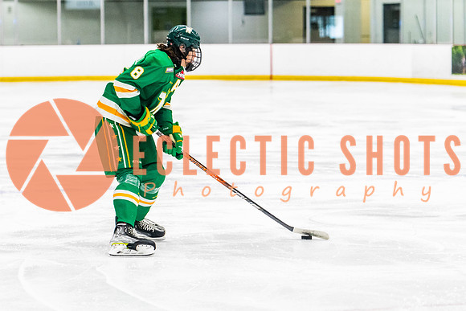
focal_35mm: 159
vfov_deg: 8.7
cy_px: 155
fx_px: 2053
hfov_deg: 12.9
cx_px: 150
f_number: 2.8
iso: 1800
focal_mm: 102
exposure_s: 1/640
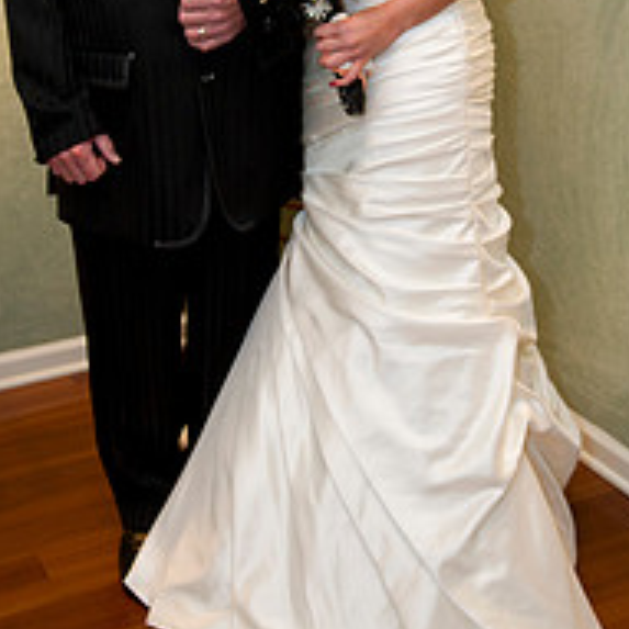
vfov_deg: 26.3
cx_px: 324
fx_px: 1316
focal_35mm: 64
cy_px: 112
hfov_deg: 26.9
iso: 800
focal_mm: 32
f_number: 2.8
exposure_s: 1/125
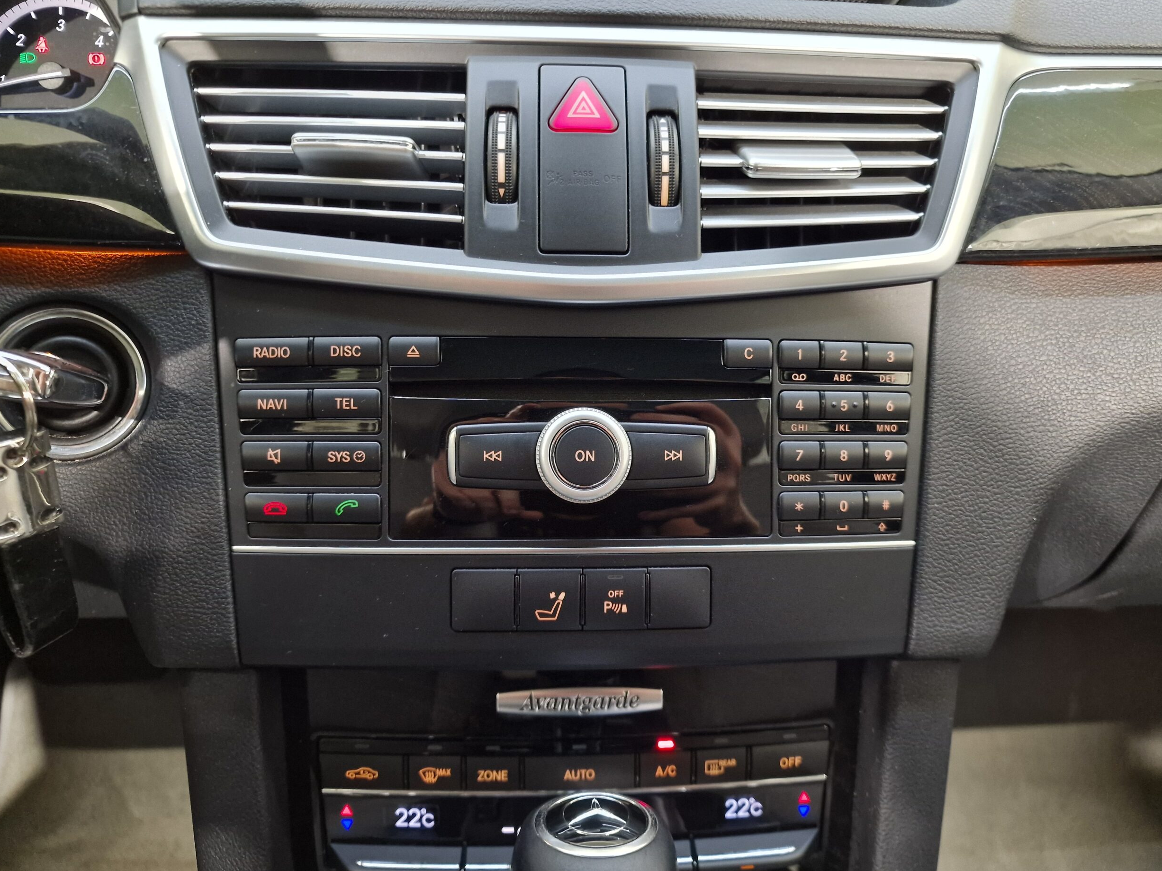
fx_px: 806
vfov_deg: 56.8
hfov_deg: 71.6
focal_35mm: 24
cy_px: 438
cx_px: 601
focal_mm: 6.4
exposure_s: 1/17
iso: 400
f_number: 1.8
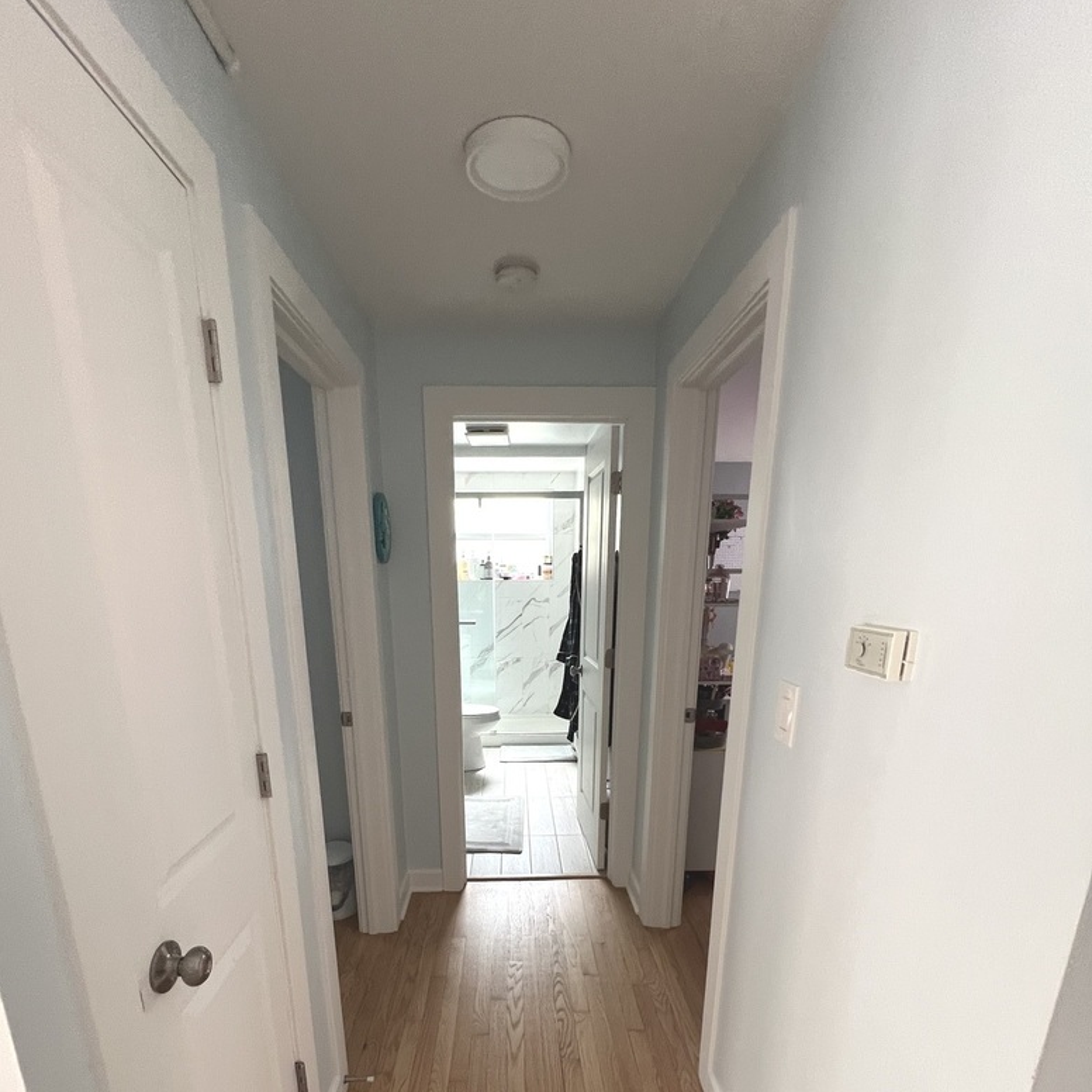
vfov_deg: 83.7
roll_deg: +0.2
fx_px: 571
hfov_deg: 87.4
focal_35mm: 16
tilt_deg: -14.9
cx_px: 523
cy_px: 749
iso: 250
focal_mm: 1.57
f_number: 1.8
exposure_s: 1/70
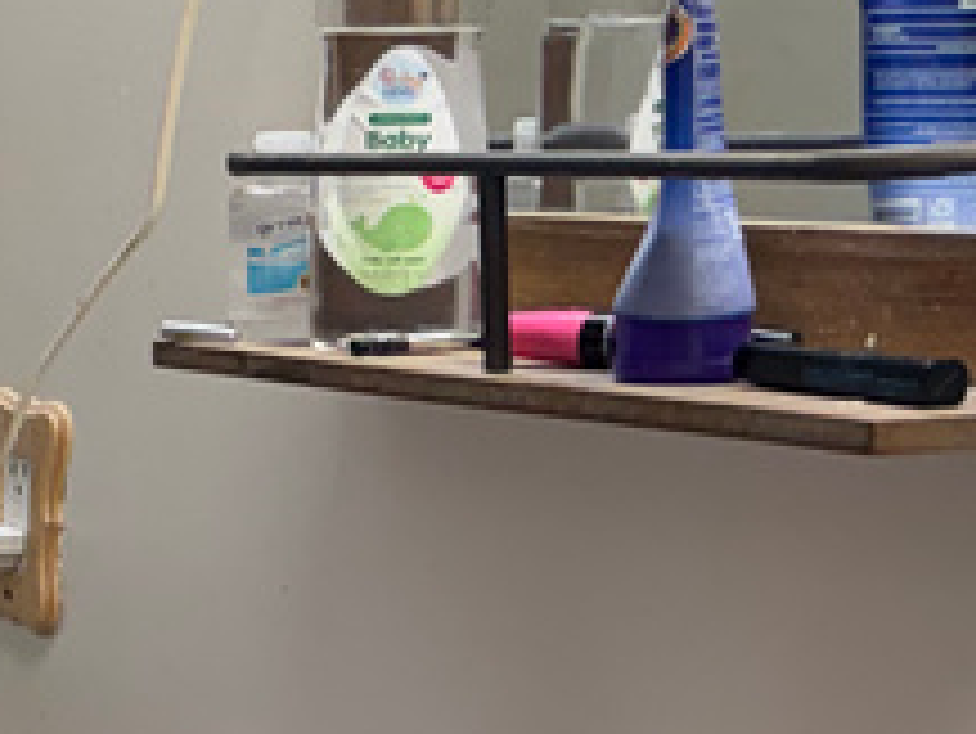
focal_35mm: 113
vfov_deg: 13.0
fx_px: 3188
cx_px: -1291
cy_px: 621
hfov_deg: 13.4
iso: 160
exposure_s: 1/120
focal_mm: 6.76
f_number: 1.78
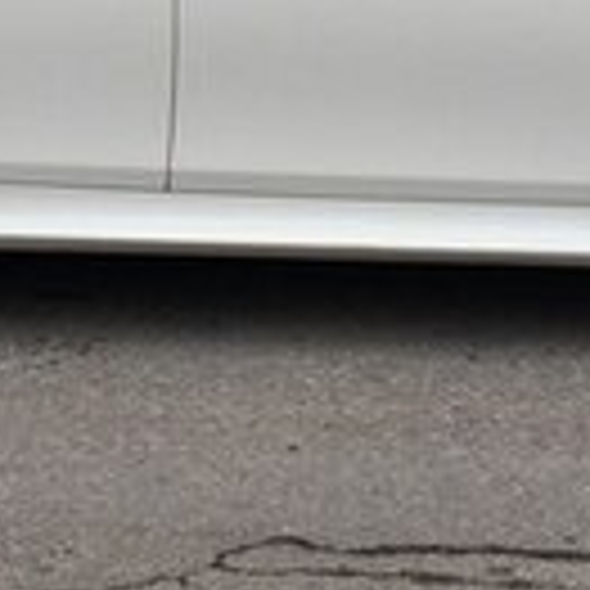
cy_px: -200
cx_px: 297
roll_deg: -1.2
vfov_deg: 13.0
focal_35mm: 129
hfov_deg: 13.5
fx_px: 2488
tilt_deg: -8.0
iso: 32
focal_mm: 4.15
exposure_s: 1/578
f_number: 2.2
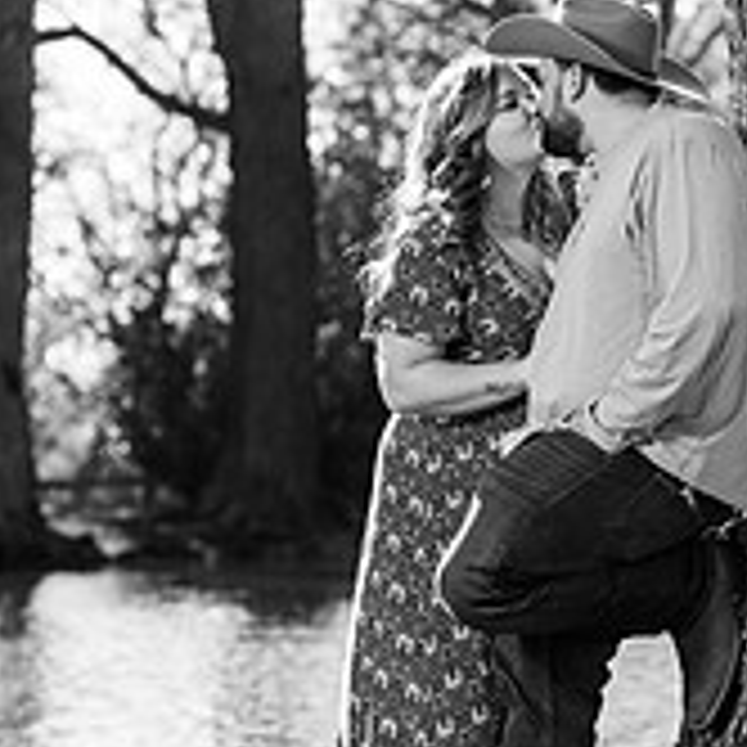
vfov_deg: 3.8
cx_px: 585
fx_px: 11280
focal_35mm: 462
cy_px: 292
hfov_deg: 3.8
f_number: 5.6
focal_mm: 200
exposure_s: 1/250
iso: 160
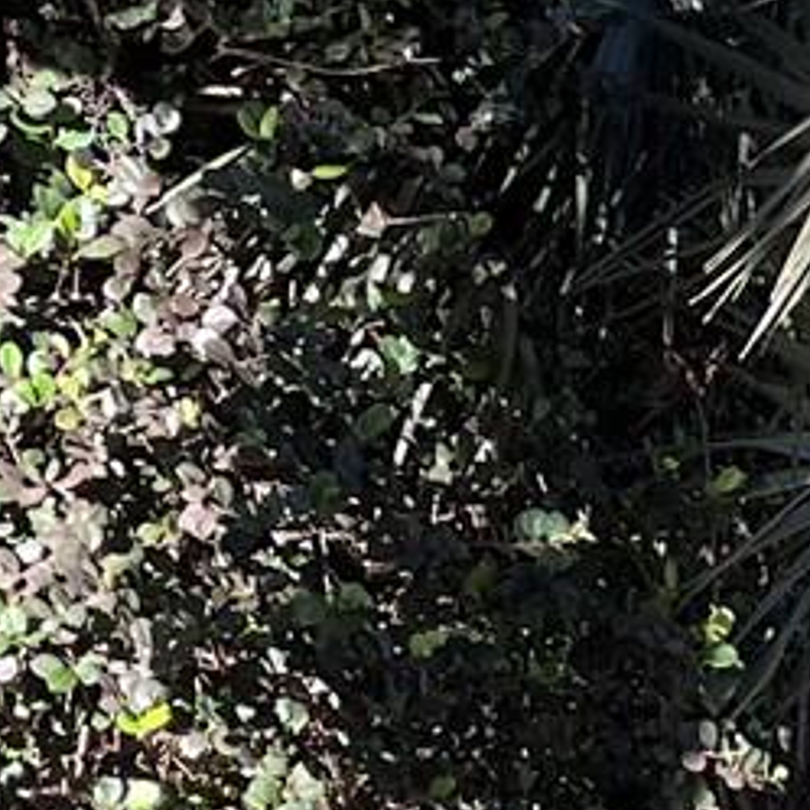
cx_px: 107
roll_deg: +3.6
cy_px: 1269
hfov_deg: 9.2
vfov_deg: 9.0
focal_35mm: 189
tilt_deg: -17.3
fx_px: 5004
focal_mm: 5.7
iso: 50
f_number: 1.5
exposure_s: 1/308
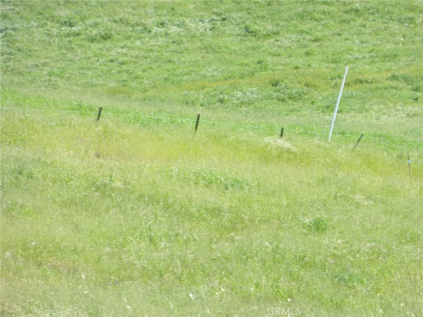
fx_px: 5303
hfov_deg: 4.6
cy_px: 158
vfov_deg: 3.4
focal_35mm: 434
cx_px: 212
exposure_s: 1/125
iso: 100
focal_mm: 77.4
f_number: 6.2
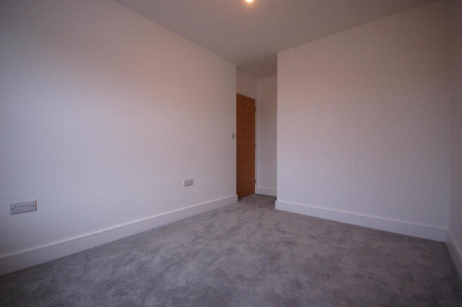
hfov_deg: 100.4
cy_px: 154
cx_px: 231
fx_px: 192
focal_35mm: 15
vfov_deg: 77.2
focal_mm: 10
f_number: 4.5
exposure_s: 1/80
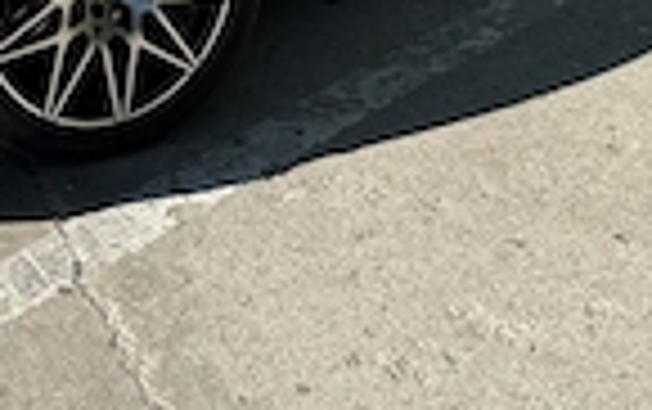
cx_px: 40
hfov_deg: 19.4
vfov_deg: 11.6
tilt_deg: -12.4
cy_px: -333
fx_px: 1868
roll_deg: -2.4
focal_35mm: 105
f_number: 1.78
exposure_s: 1/3953
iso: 80
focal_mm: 6.76
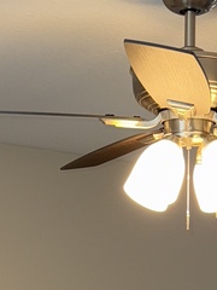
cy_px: 411
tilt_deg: -5.6
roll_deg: -1.3
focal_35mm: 108
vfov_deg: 16.8
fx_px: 903
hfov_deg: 13.6
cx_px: 188
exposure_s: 1/29
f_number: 1.78
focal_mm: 6.76
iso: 64
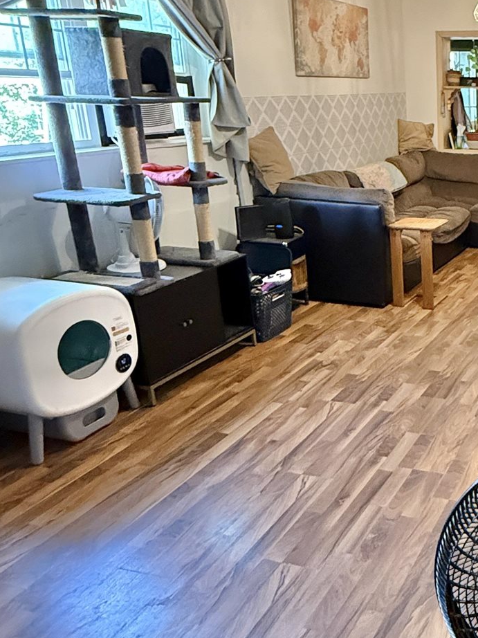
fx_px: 645
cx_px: 505
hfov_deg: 35.7
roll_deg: -0.8
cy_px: 302
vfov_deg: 52.6
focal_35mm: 35
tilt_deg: -18.6
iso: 800
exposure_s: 1/60
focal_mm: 2.22
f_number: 2.2
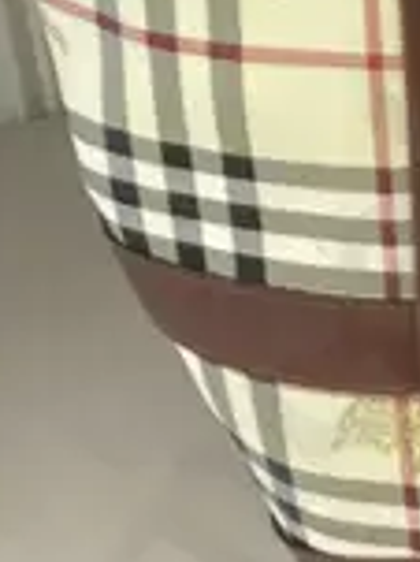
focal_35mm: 190
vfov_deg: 10.0
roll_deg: +3.1
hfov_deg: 7.5
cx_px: 851
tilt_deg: -25.9
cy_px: -331
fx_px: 3078
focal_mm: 3.99
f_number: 1.8
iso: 100
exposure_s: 1/50
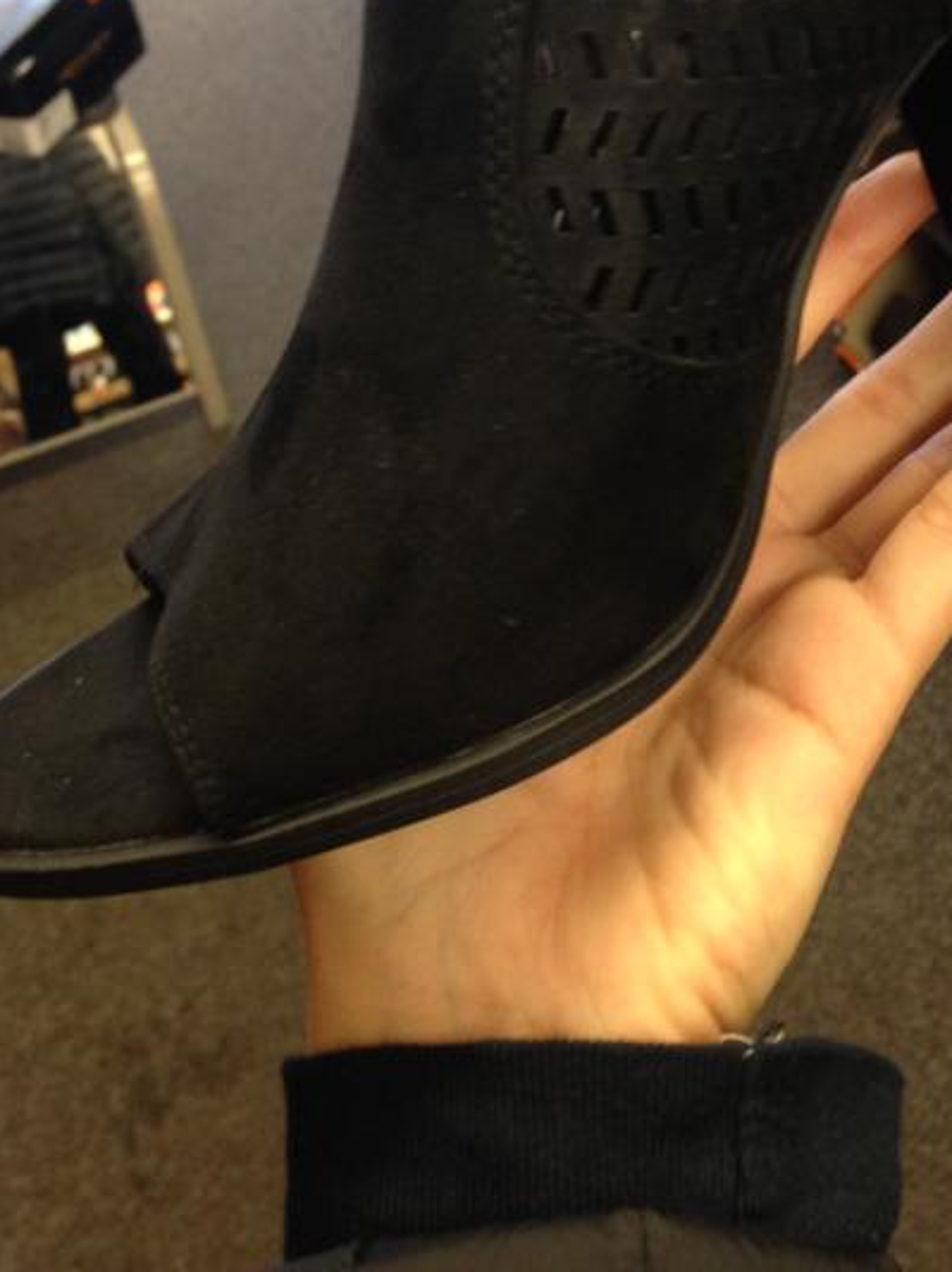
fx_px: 2093
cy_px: 193
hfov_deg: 25.6
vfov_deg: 32.5
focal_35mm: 57
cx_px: 573
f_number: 2.4
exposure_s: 1/20
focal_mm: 4.12
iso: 160
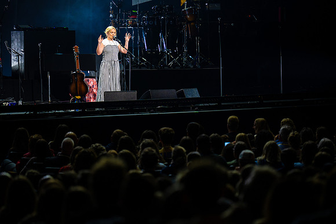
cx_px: 171
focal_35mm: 196
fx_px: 1834
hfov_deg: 10.5
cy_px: 120
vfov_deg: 7.0
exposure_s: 1/400
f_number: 2.8
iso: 2500
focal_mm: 170
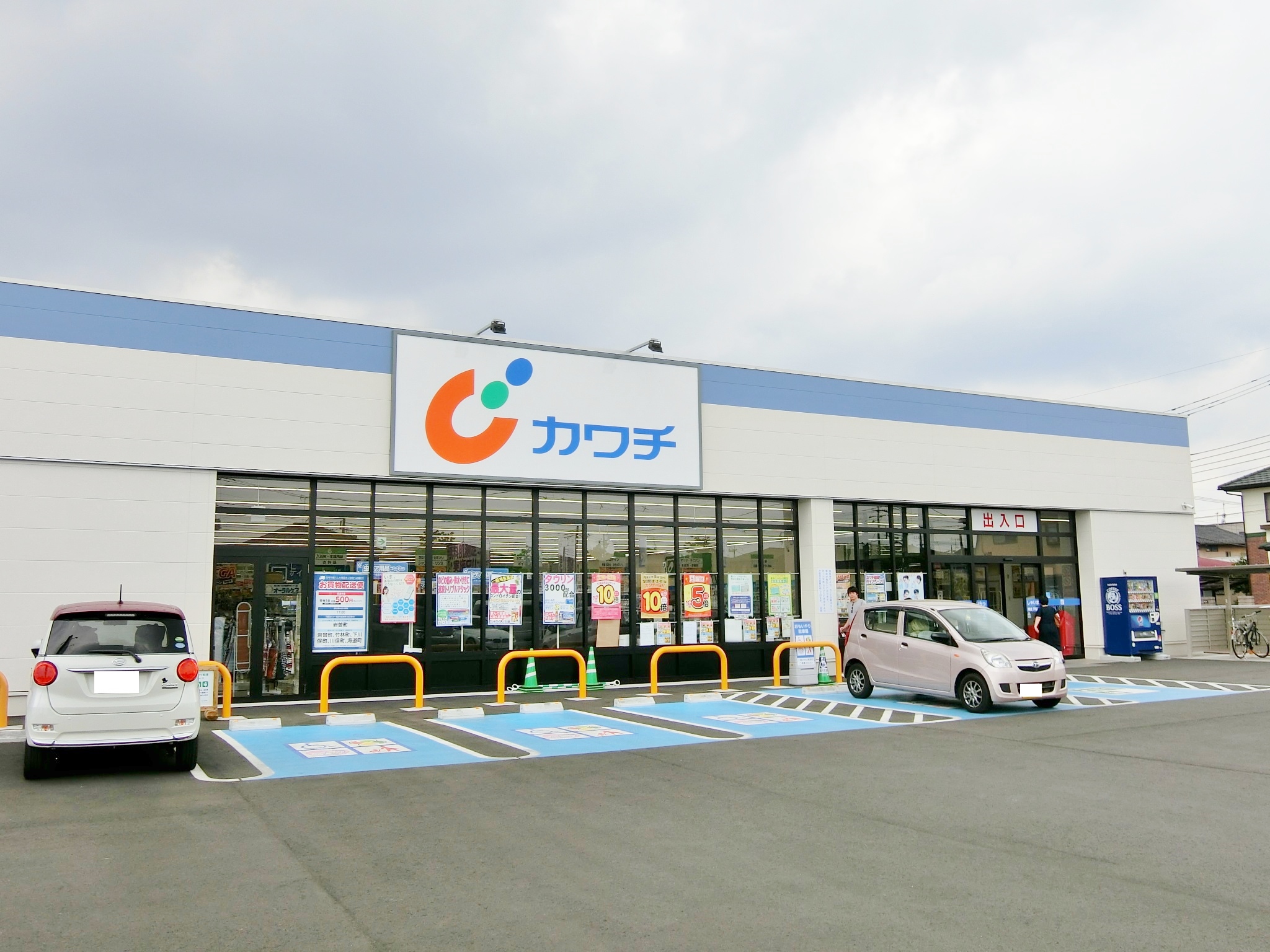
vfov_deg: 46.8
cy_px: 476
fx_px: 1101
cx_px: 635
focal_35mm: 30
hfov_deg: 60.0
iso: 80
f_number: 3.3
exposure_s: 1/800
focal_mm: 6.4
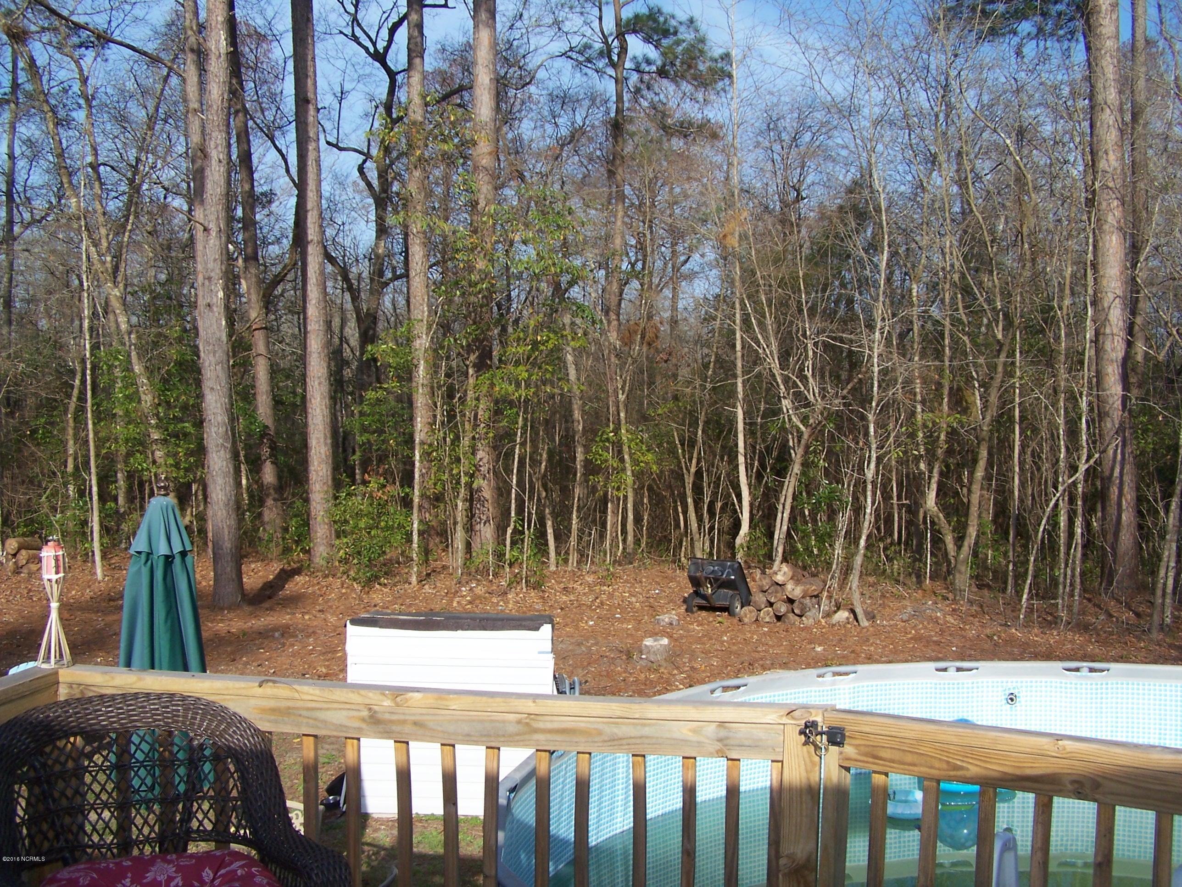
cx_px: 591
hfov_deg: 49.0
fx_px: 1298
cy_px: 444
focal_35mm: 38
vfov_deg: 37.7
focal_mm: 6.3
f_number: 4
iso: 80
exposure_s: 1/750
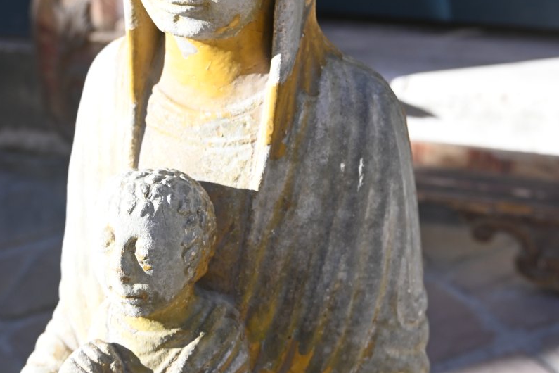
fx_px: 1335
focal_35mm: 86
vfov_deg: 15.9
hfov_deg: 23.6
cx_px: 278
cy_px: 144
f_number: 5.6
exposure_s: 1/250
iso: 200
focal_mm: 38
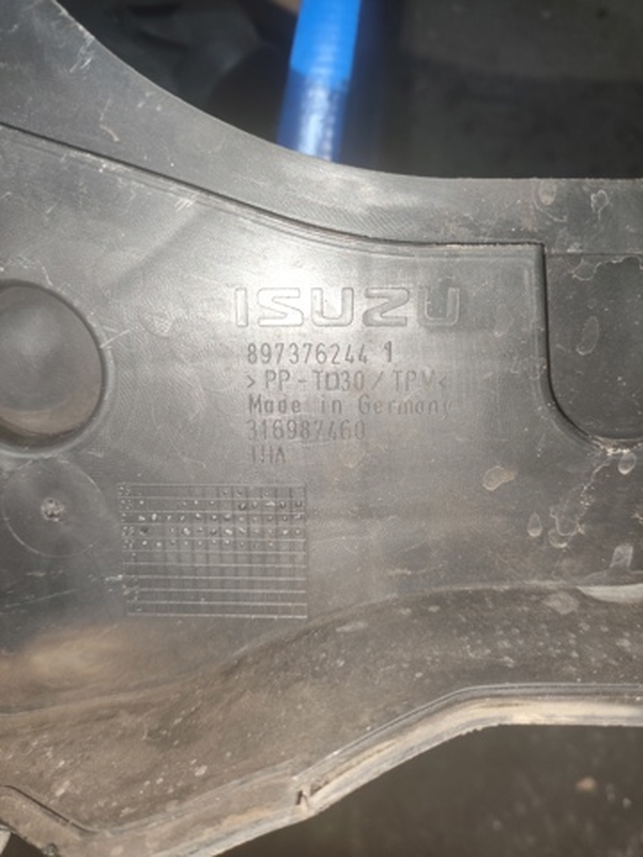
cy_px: 428
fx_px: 619
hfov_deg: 54.9
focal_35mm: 25
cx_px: 322
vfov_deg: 69.4
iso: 320
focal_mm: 4.71
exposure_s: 1/33.3
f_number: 1.79
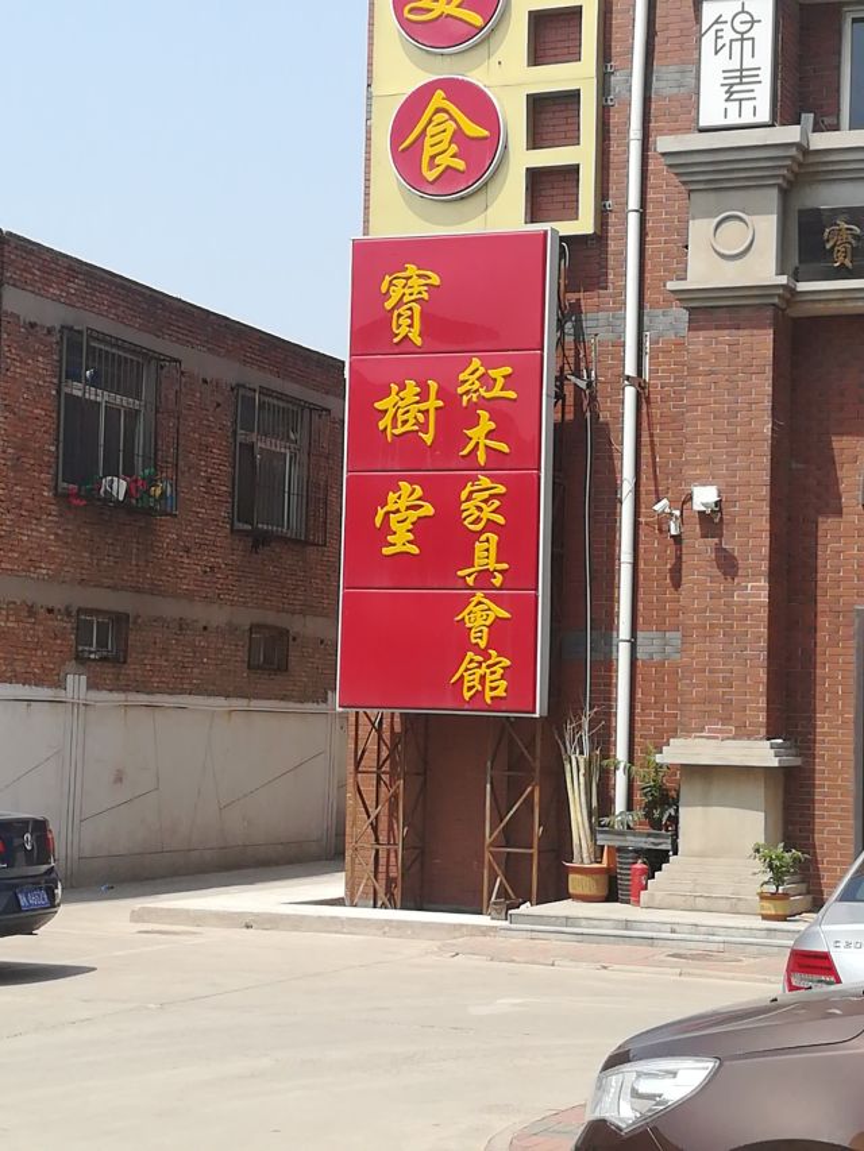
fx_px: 2362
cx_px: 432
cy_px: 576
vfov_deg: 27.4
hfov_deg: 20.7
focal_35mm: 71
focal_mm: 3.83
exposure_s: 1/769
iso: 50
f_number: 2.2
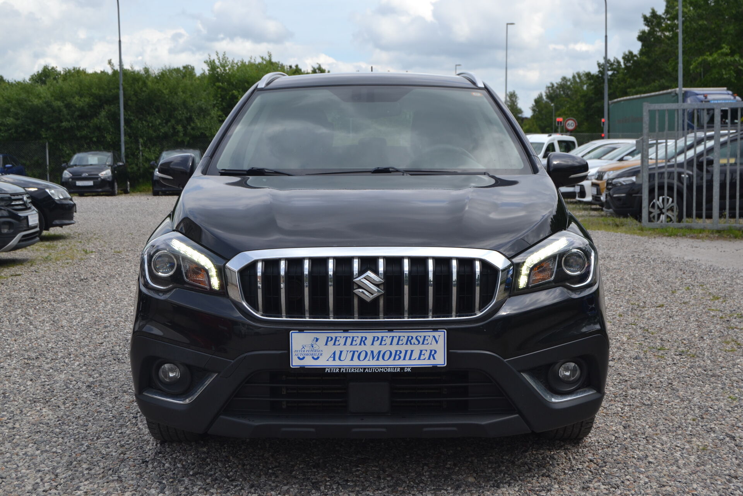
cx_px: 372
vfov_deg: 28.1
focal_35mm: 48
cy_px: 248
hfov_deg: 41.1
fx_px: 991
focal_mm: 32
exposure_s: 1/250
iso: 100
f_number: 8
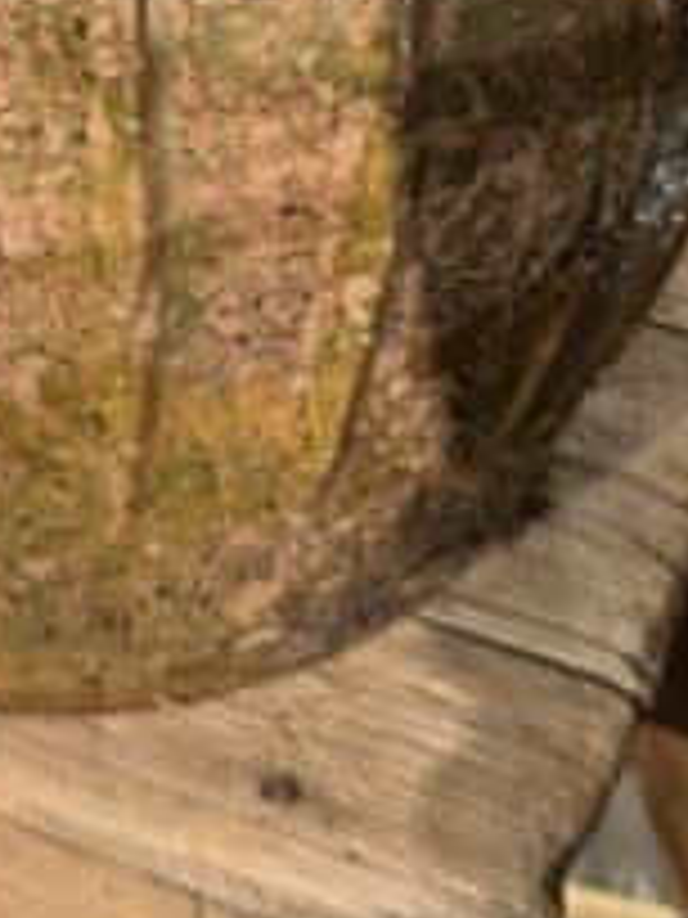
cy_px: -356
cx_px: 63
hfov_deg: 15.5
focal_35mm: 94
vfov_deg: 18.9
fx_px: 2491
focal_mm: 6.76
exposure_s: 1/50
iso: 250
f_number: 1.78
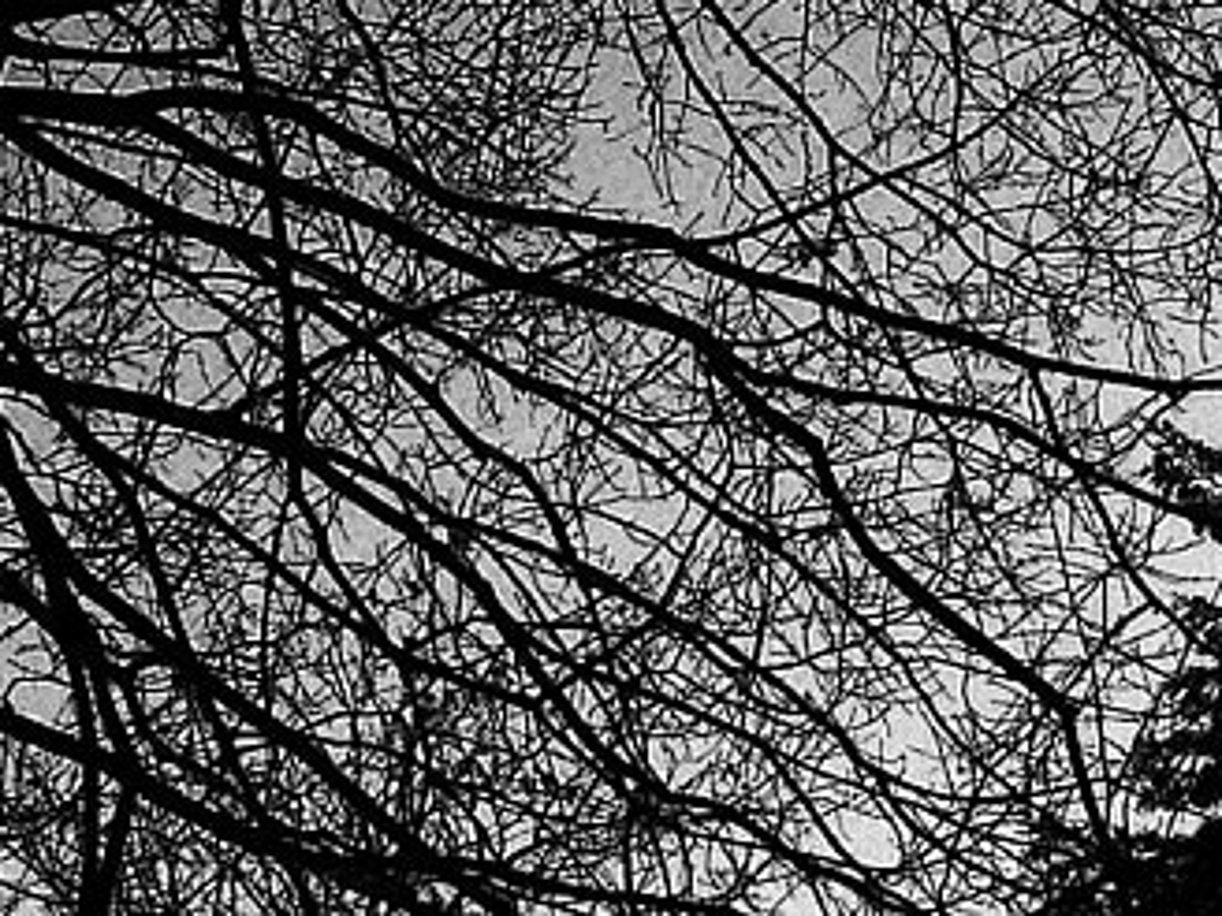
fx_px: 5684
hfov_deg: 12.3
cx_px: 712
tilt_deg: +76.2
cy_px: -492
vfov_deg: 9.0
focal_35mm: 161
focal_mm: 4.12
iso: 50
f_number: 2.4
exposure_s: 1/218
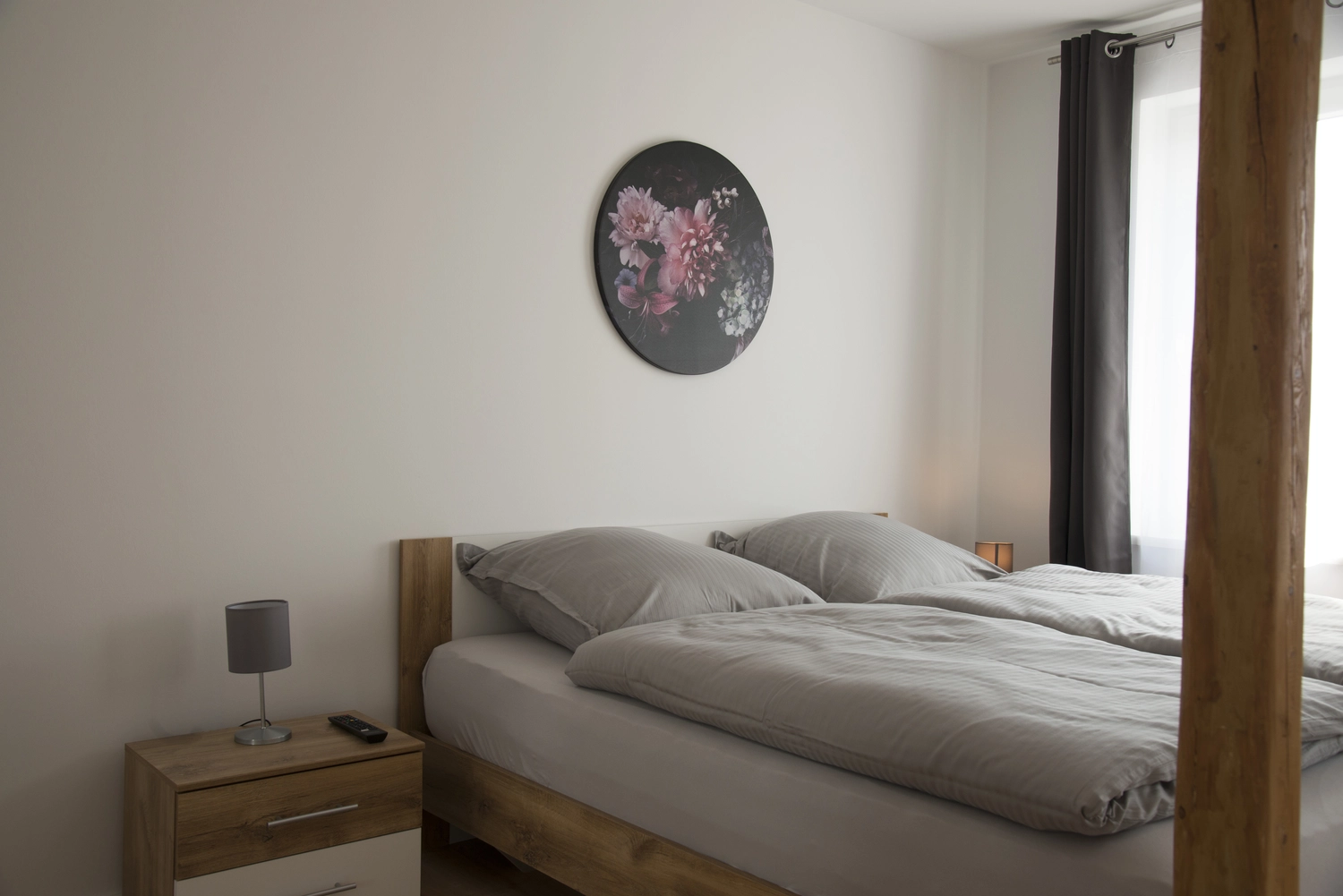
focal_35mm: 32
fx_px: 1194
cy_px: 448
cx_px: 672
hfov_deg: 58.7
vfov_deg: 41.1
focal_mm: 32
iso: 400
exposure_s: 1/100
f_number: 6.3
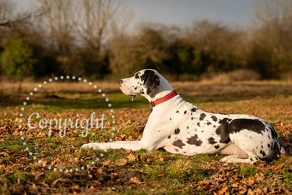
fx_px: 760
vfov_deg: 14.6
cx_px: 129
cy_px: 86
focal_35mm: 94
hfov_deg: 21.7
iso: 200
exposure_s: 1/3200
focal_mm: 84
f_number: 3.5
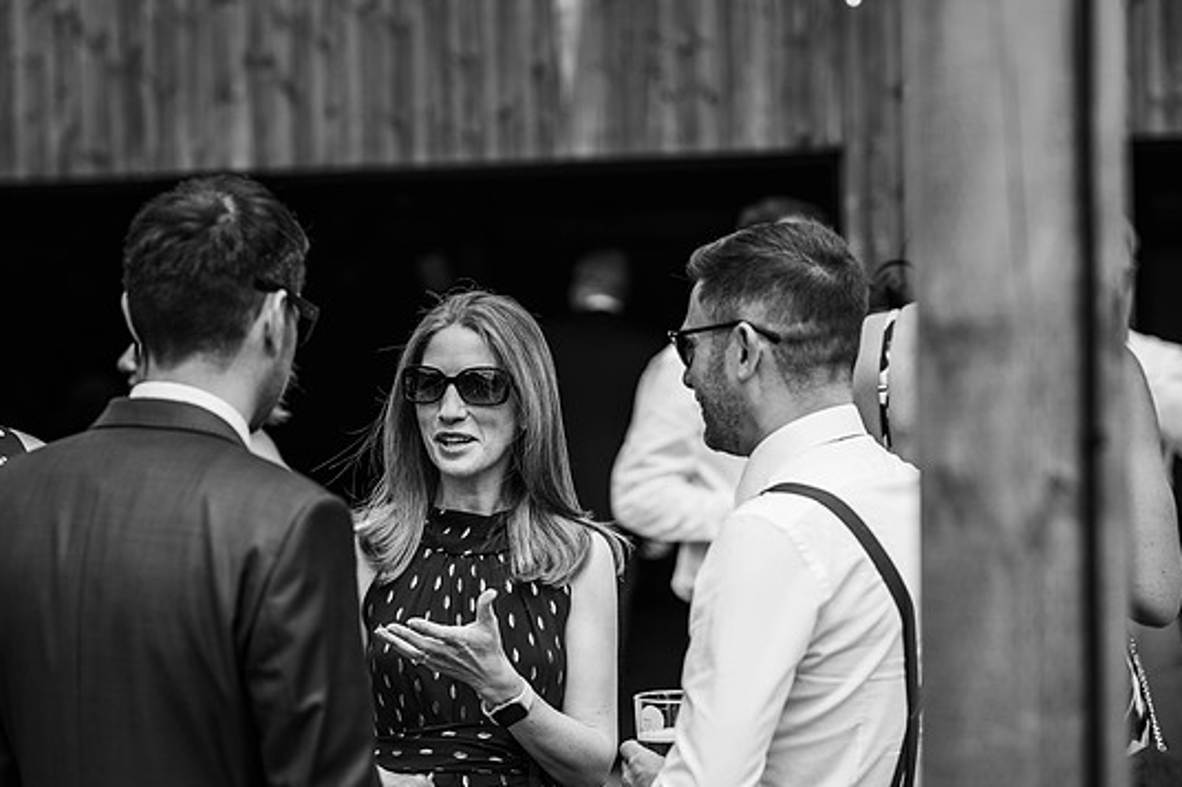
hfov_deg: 22.1
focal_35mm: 92
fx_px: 3020
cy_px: 421
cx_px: 637
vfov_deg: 14.9
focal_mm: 85
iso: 100
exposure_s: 1/1000
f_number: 2.8
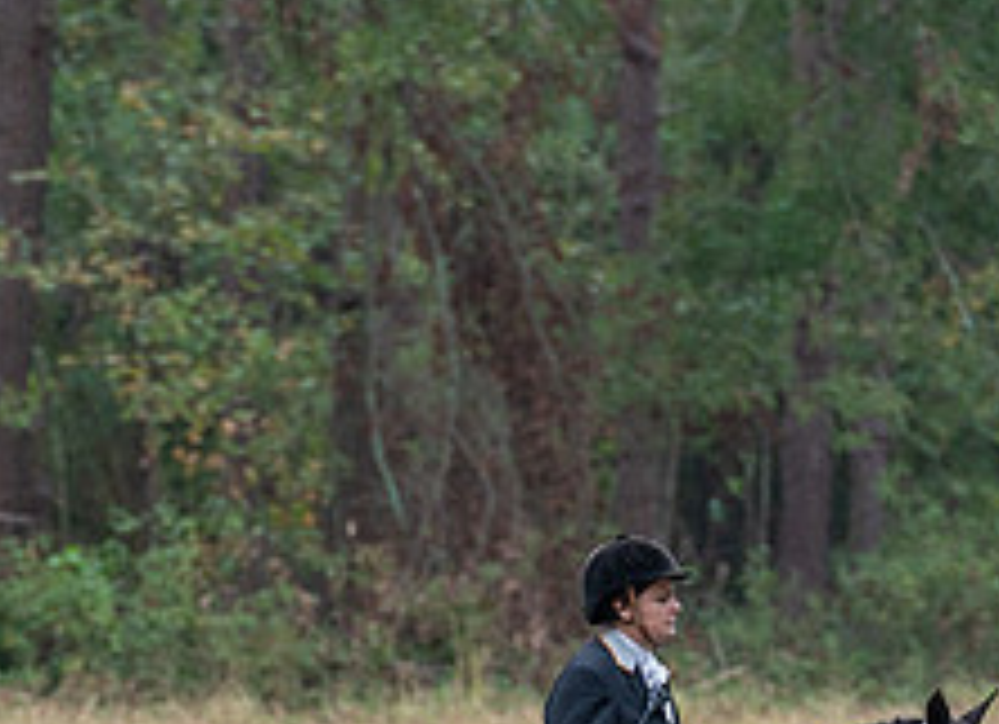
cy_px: 1485
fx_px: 27351
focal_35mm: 959
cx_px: 328
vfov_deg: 1.5
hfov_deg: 2.1
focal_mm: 200
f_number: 4
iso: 500
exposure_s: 1/500
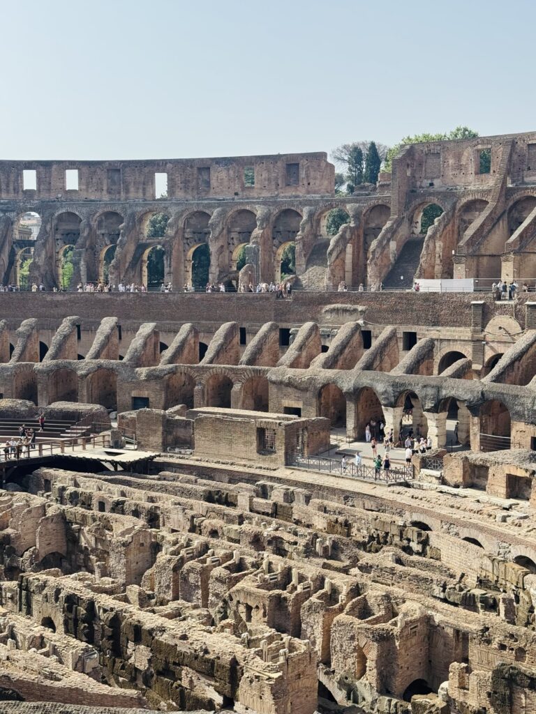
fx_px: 991
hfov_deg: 30.3
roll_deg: +0.4
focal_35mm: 48
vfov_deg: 39.7
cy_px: 357
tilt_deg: -4.7
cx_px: 268
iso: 64
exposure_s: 1/2611
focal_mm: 6.76
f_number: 1.78
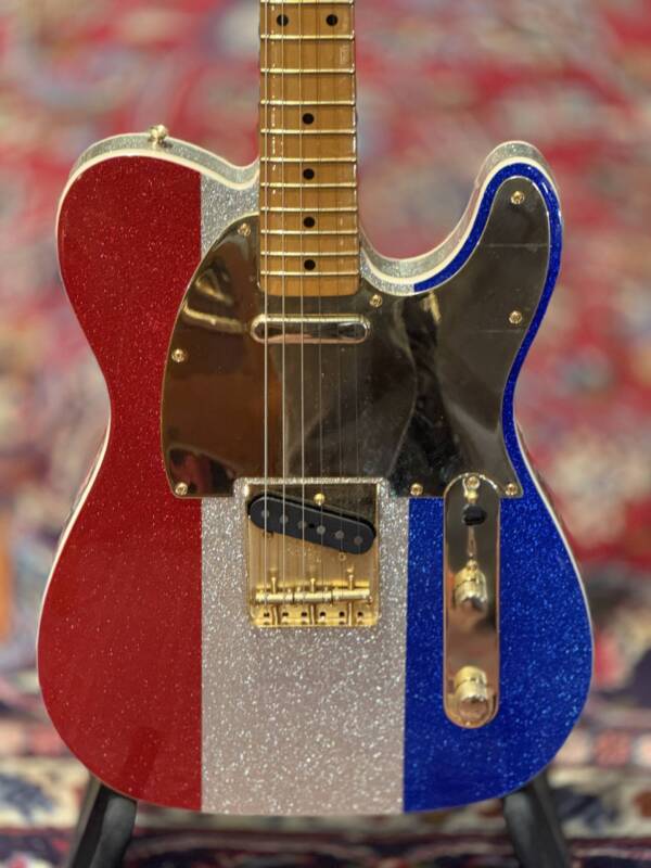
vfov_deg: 16.4
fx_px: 3009
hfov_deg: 12.3
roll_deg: -0.2
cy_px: 434
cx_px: 326
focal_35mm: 120
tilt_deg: -37.5
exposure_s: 1/40
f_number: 2.8
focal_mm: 15.66
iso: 1250
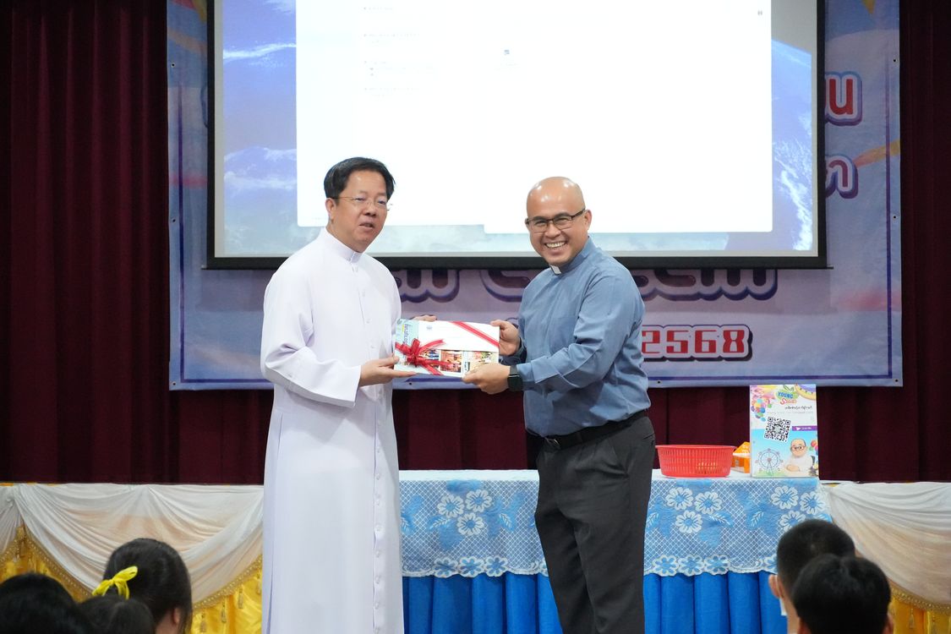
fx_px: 3962
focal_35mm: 150
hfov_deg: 13.7
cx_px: 476
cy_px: 317
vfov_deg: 9.1
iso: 10000
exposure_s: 1/200
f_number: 5.6
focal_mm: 100
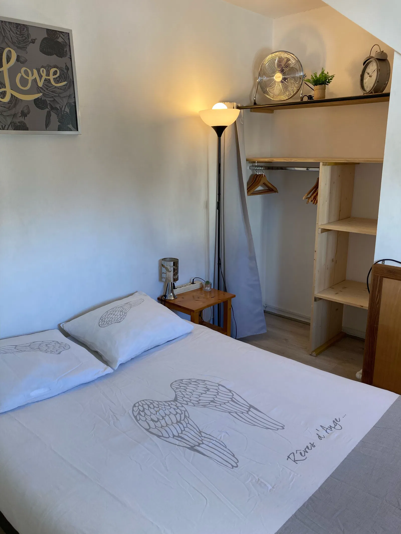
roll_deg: -0.1
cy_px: 267
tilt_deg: -14.5
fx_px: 432
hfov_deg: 49.7
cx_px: 200
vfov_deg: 63.4
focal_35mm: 28
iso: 50
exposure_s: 1/50
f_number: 1.8
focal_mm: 3.99
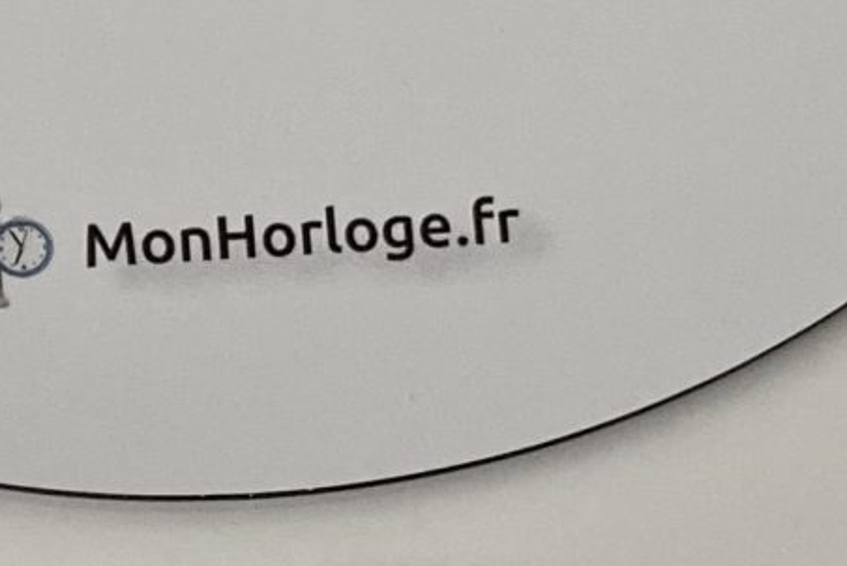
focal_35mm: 153
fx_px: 3602
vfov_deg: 9.0
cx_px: 249
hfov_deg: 13.4
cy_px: 480
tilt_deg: -74.2
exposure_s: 1/66
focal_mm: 4.25
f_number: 1.8
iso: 125
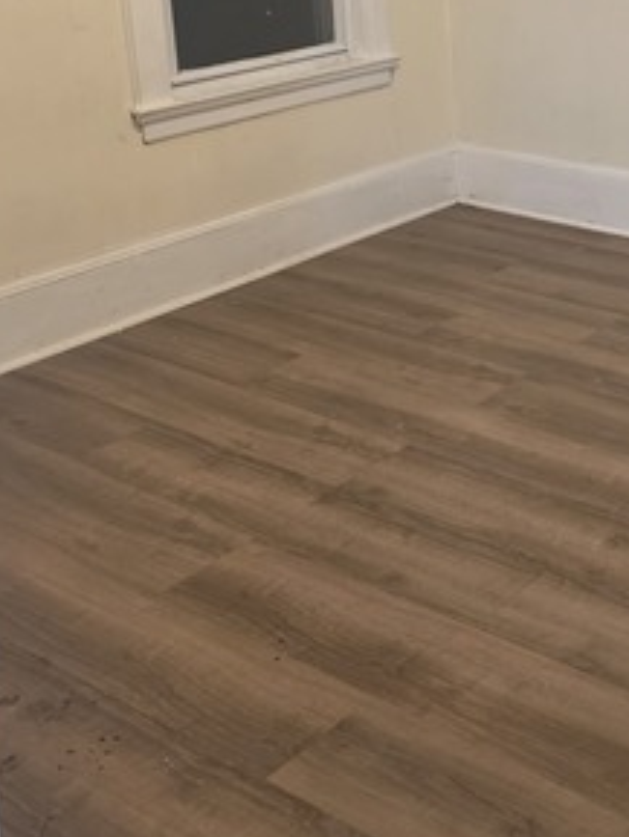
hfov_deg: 26.0
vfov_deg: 35.2
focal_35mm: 53
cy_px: 190
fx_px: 1283
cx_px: 643
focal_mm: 6.3
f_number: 1.7
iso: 800
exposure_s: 1/120
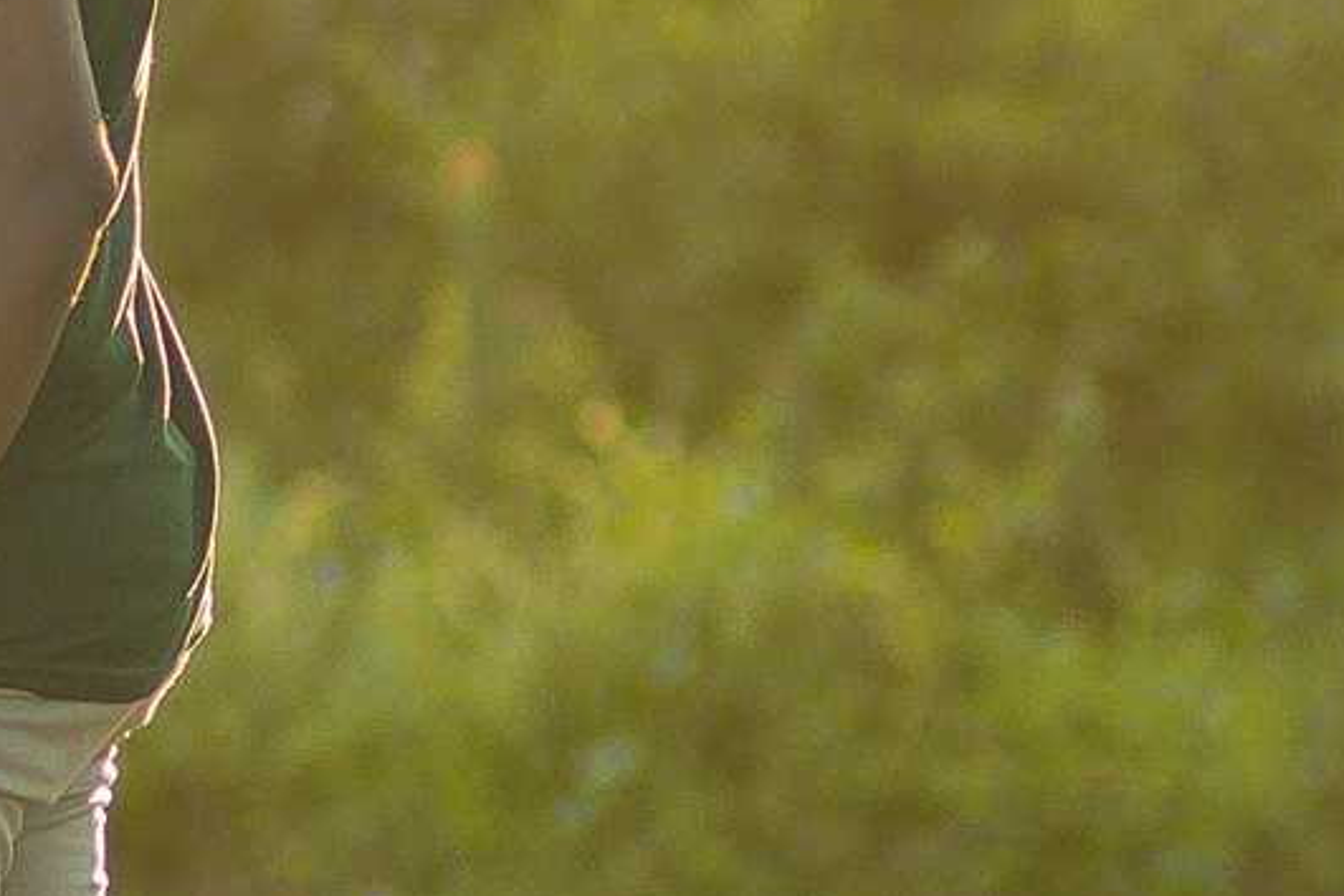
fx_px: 22958
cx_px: -944
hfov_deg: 3.3
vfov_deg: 2.2
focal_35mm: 615
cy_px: 216
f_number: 2.2
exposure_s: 1/1000
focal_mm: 85
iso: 250
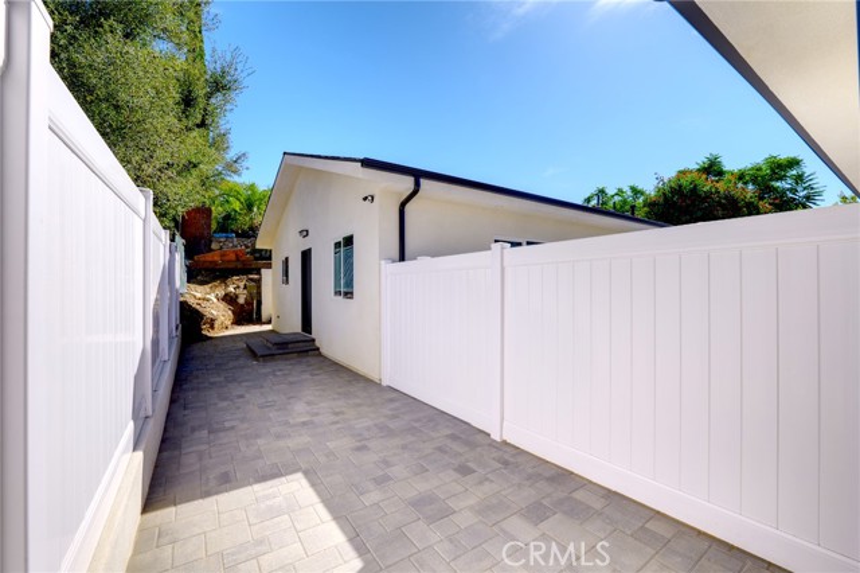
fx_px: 334
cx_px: 430
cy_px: 286
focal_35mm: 14
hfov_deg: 104.3
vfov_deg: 81.1
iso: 400
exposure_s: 1/800
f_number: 8
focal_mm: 14
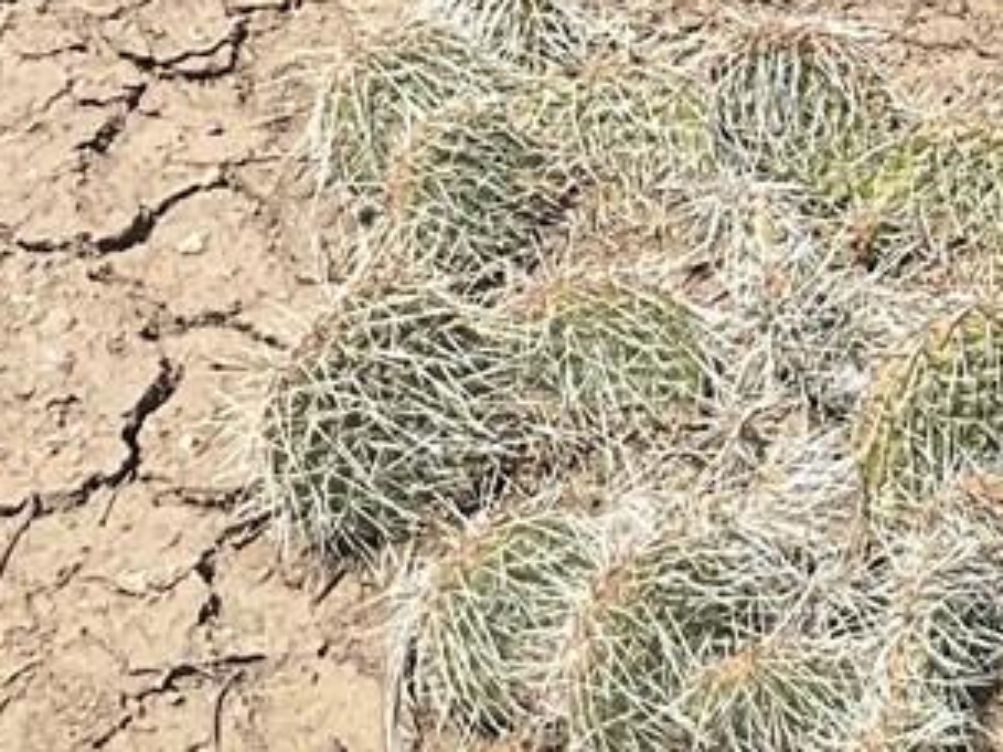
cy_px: 146
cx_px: 1142
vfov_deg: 9.7
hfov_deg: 12.7
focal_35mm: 153
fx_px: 4431
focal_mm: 3
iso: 16
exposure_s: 1/2320
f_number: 1.8
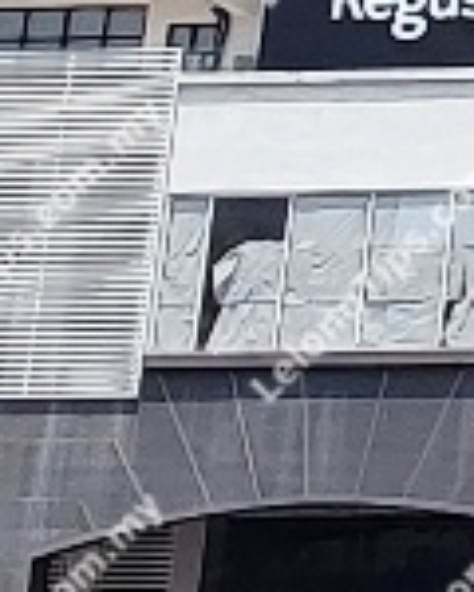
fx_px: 2227
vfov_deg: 13.4
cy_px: -515
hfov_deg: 9.5
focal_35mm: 127
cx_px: 1424
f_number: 2.2
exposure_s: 1/1882
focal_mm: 1.65
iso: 50
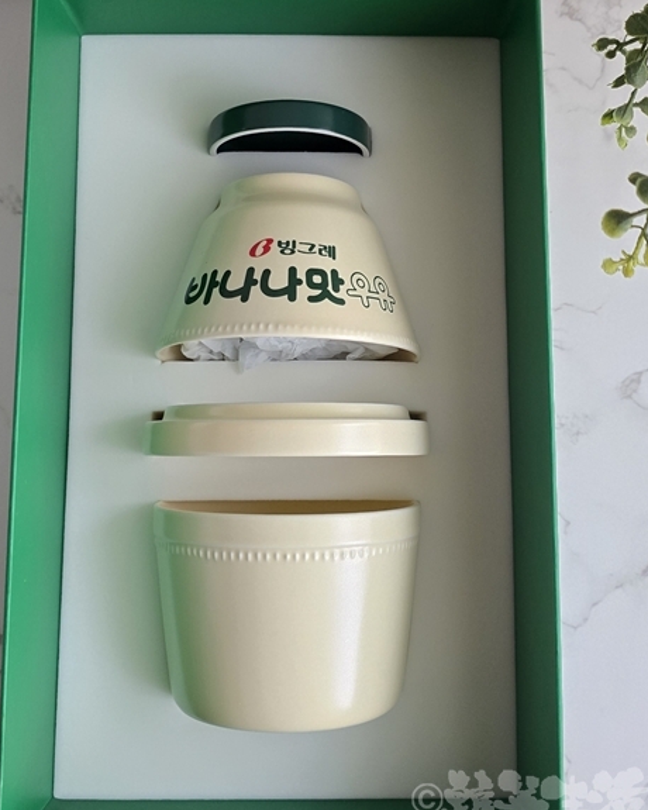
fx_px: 599
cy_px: 392
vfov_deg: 68.1
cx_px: 328
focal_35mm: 25
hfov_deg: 56.8
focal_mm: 6.3
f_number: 1.7
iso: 800
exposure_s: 1/60
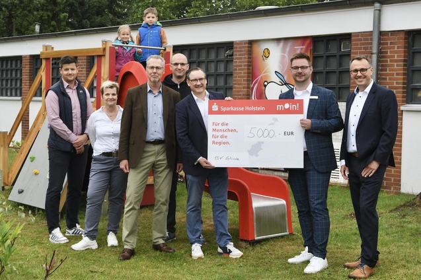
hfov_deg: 37.9
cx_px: 210
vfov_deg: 25.7
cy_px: 140
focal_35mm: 52
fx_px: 614
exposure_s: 1/100
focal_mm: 35
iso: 320
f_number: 10
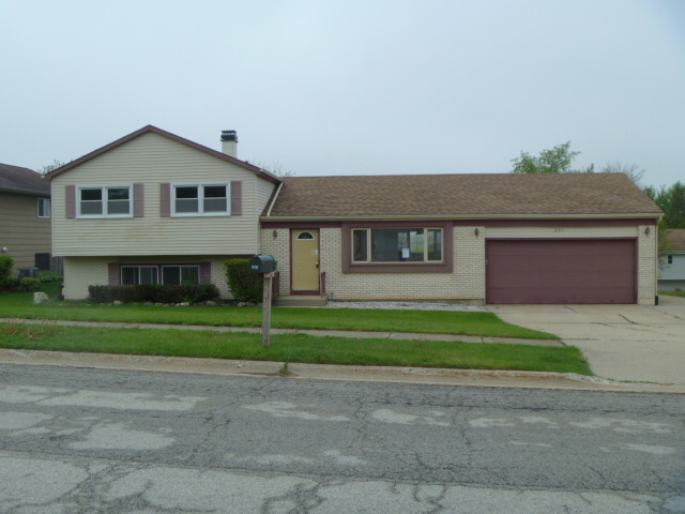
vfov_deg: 40.7
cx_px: 342
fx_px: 693
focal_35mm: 35
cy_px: 257
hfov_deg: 52.6
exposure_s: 1/200
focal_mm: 6.3
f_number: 4.5
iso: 80
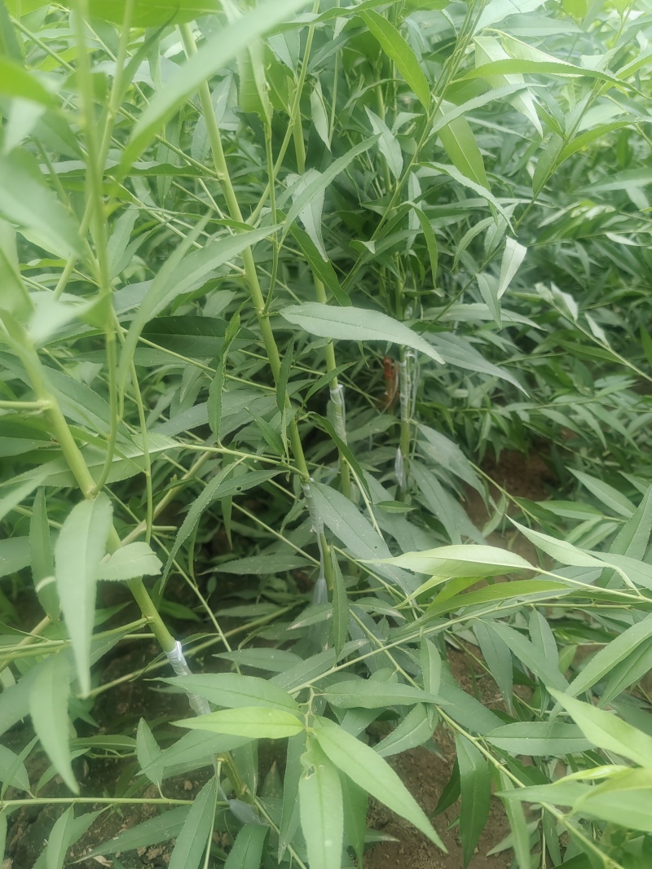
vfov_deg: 65.3
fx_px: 678
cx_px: 326
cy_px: 434
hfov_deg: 51.3
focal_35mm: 27
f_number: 1.9
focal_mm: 5.52
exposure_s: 1/649
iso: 100
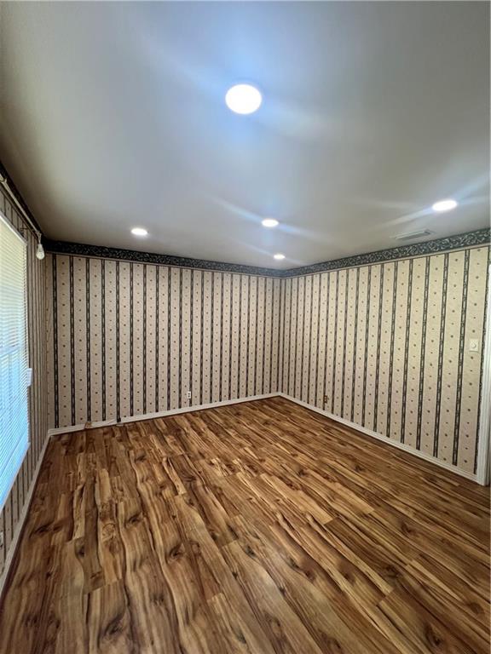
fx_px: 246
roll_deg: -1.9
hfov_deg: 89.9
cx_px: 246
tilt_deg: -1.9
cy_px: 327
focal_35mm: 13
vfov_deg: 106.2
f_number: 1.8
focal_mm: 1.57
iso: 250
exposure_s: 1/72
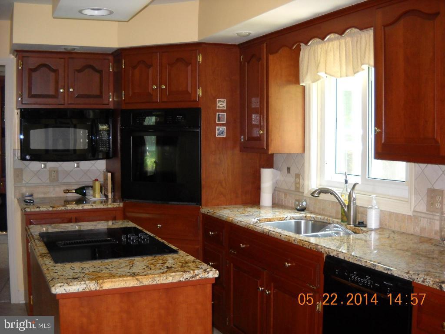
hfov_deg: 45.8
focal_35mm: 41
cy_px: 167
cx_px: 222
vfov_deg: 35.1
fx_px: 527
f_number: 3.1
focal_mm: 6.72
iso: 200
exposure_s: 1/30
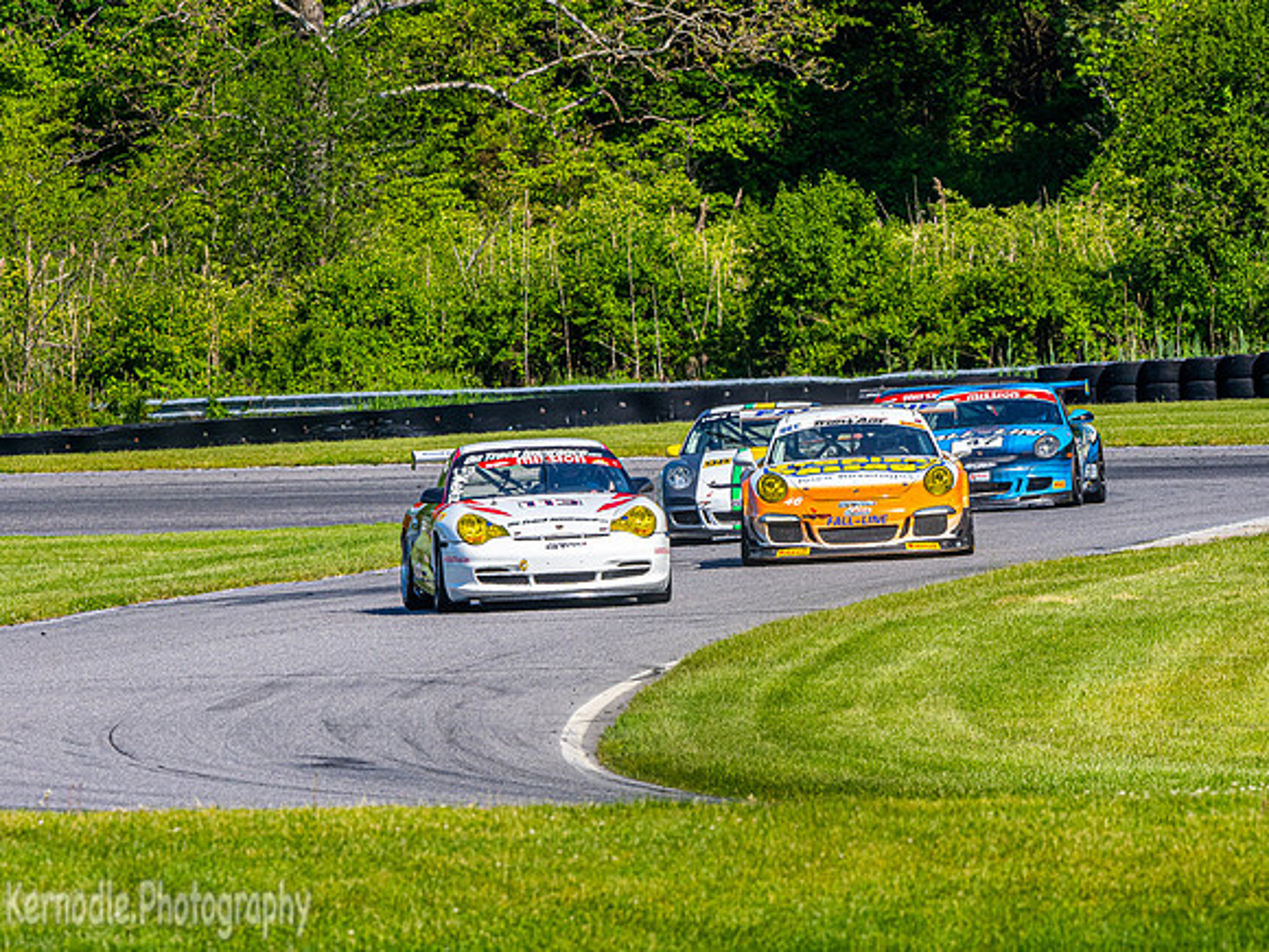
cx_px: 634
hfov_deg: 3.3
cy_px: 476
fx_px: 22032
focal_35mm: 601
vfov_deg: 2.5
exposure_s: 1/640
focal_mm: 300
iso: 400
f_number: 11
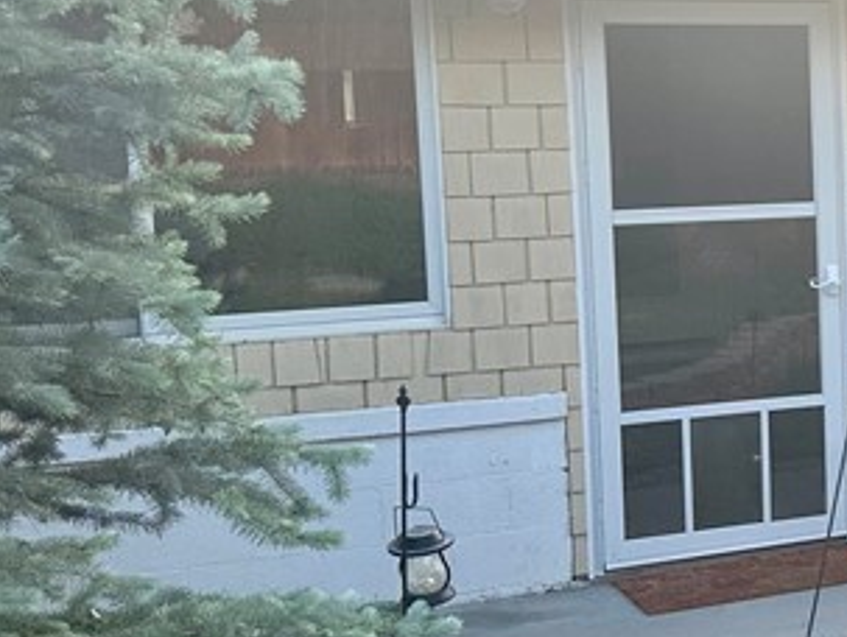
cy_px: 268
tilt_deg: -6.5
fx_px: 1984
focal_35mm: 81
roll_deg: +1.1
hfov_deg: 21.1
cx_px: 1202
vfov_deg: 18.2
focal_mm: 6.86
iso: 80
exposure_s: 1/291
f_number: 1.78
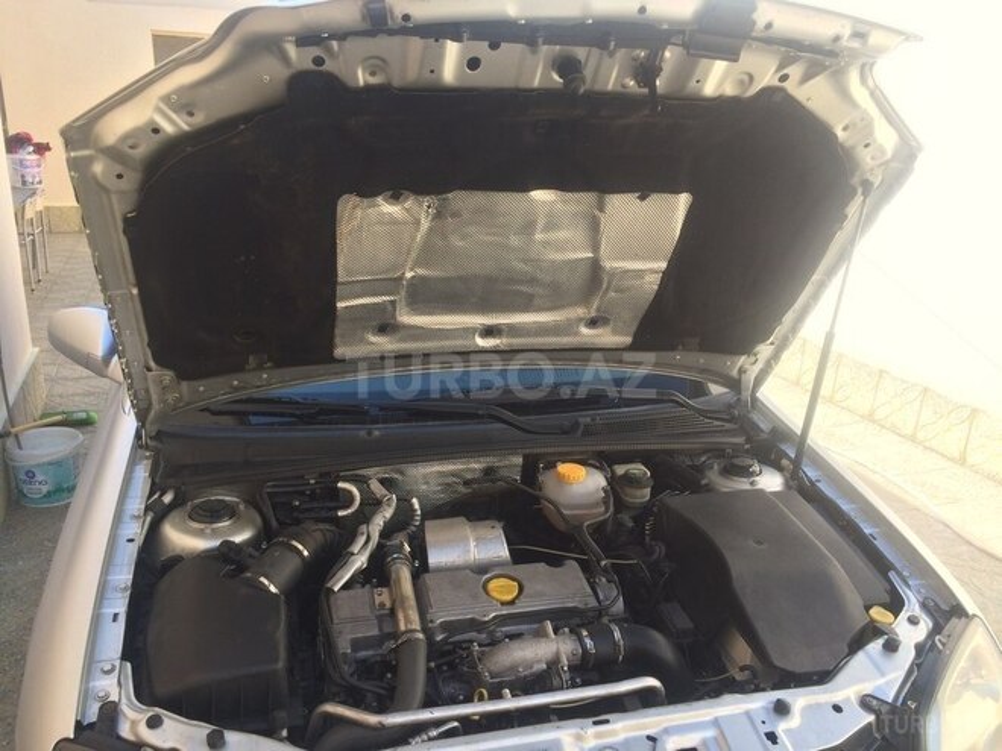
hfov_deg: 61.7
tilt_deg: -17.1
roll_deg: -1.9
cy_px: 376
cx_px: 501
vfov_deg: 48.2
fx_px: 839
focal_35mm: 29
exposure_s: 1/554
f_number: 2.2
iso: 32
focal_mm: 4.15
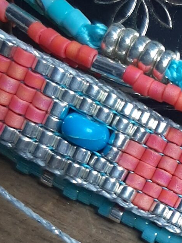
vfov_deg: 18.3
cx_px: 288
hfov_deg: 13.1
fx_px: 743
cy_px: 210
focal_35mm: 106
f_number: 1.7
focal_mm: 3.93
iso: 64
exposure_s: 1/100
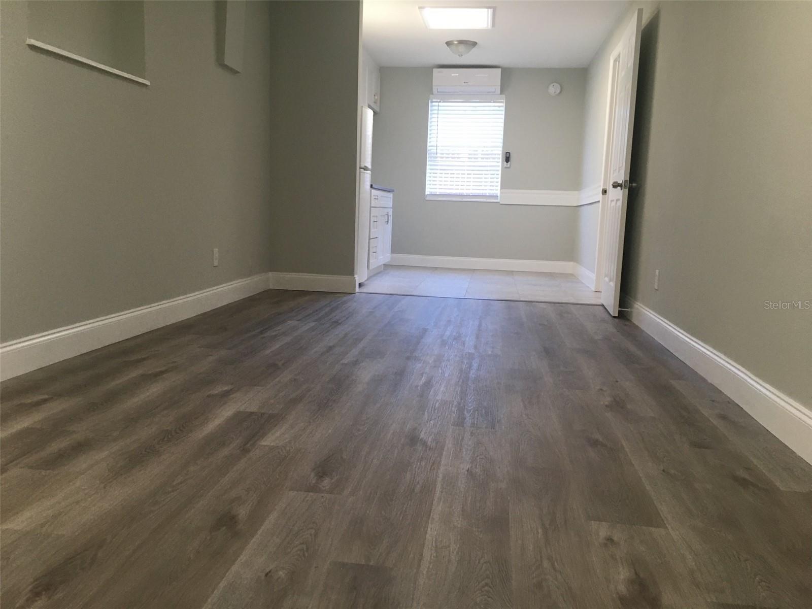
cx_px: 406
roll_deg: -1.4
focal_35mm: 29
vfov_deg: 48.2
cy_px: 304
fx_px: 680
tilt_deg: -7.1
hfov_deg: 61.7
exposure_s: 1/30
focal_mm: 4.15
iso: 40
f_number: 2.2
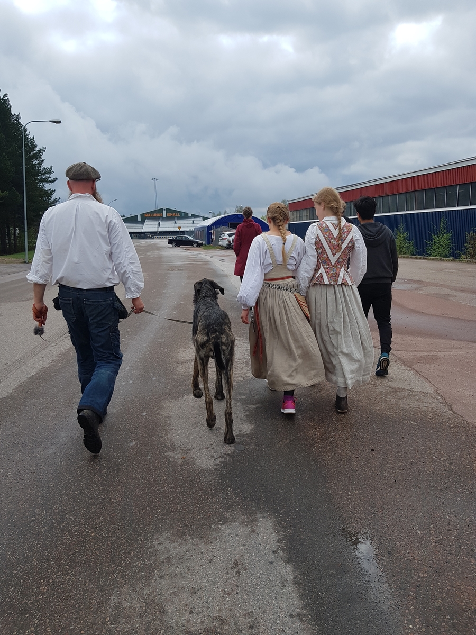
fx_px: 477
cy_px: 318
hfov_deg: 53.1
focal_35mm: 26
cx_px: 238
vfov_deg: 67.3
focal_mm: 4.2
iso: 50
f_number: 1.7
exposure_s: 1/1876
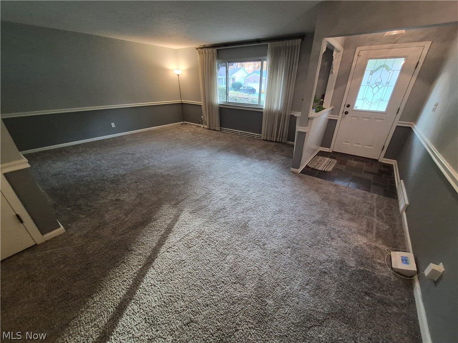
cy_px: 172
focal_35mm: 13
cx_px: 229
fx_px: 172
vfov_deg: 89.9
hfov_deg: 106.2
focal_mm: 1.74
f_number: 2.2
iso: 800
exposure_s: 1/60
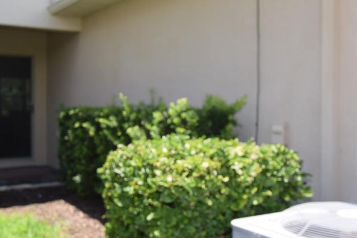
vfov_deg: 27.5
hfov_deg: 40.3
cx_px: 173
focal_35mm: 49
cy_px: 116
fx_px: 486
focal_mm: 20
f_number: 6.3
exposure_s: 1/160
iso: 100
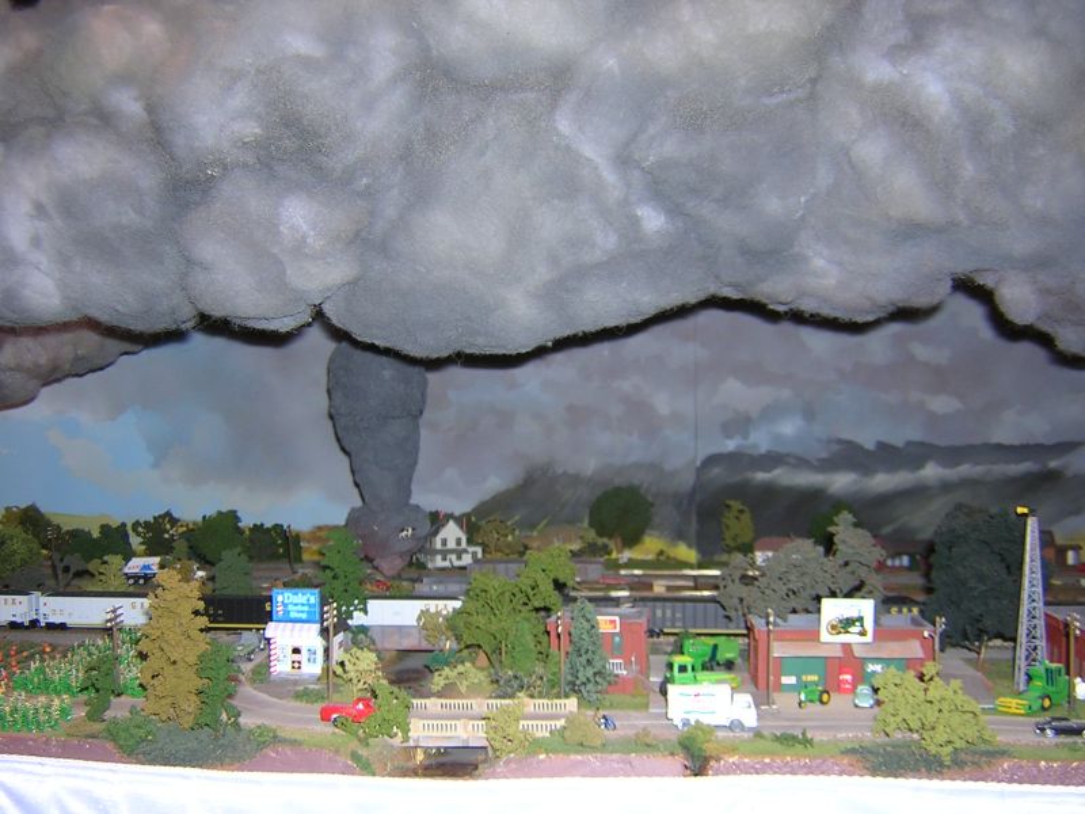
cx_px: 542
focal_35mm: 36
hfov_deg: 51.4
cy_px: 407
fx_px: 1128
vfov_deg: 39.7
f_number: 2.6
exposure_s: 1/60.1
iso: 100
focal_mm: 4.7
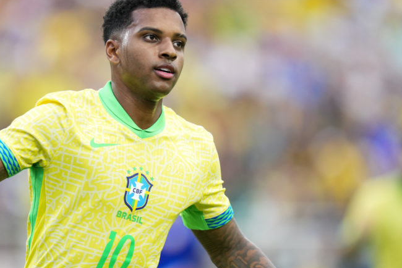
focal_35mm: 630
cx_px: 153
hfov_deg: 3.3
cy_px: 155
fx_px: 7038
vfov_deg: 2.2
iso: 1600
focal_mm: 400
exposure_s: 1/1600
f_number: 2.8
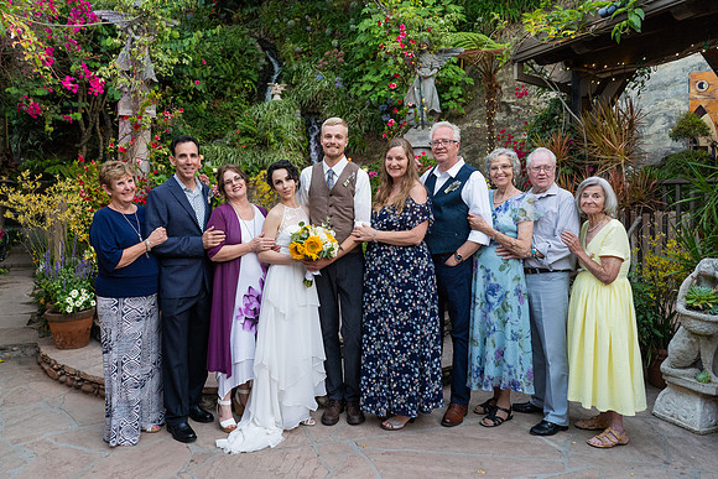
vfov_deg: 44.3
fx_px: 589
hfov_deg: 62.7
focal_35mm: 30
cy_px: 227
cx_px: 340
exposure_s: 1/320
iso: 500
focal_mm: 28
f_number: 3.2
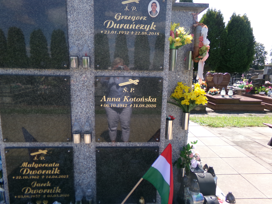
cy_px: 102
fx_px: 189
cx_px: 136
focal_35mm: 24
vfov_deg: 56.8
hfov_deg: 71.6
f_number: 3.7
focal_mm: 4.3
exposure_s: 1/320
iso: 100
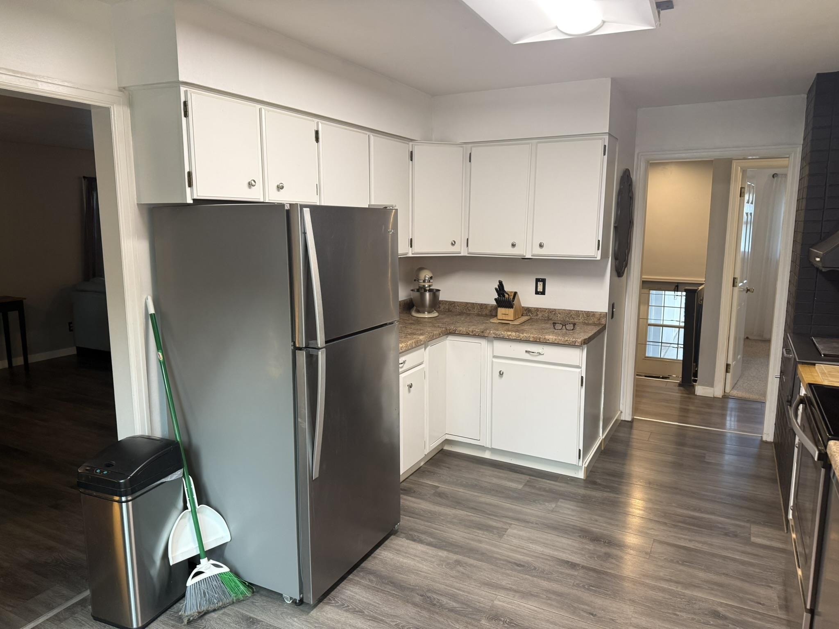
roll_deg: -2.6
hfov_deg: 71.6
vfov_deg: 56.8
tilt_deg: -5.8
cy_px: 314
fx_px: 582
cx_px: 420
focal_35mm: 24
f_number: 1.78
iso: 200
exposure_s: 1/105
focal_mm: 6.76
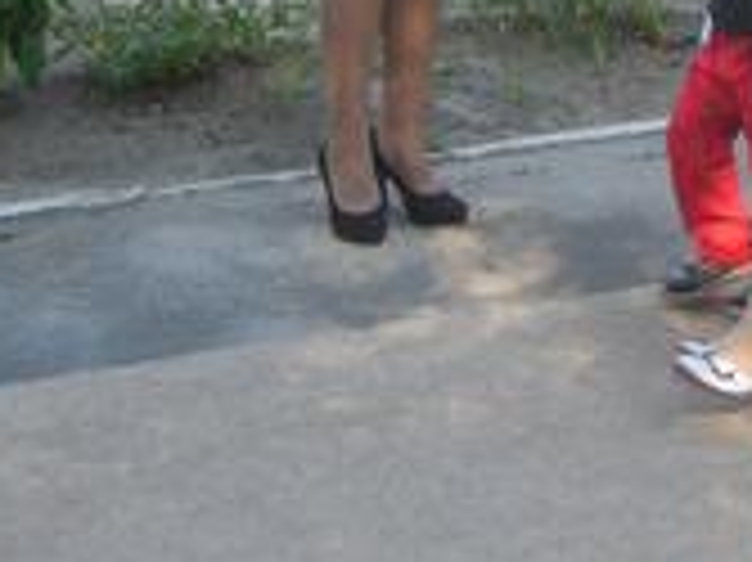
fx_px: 3582
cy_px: -324
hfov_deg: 11.6
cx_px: 1009
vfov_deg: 8.7
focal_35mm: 165
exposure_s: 1/125
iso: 125
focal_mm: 8.2
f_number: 3.8
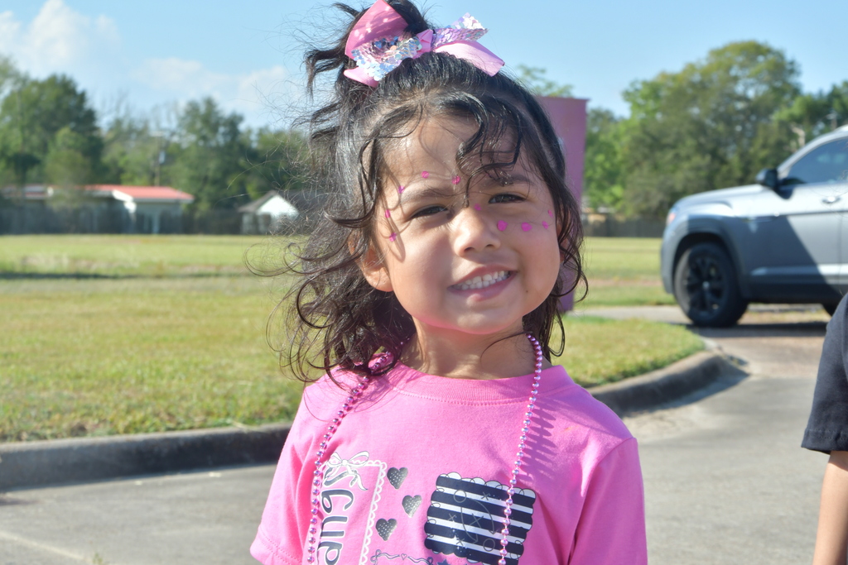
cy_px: 282
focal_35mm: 87
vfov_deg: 15.7
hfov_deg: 23.4
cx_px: 424
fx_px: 2049
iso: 320
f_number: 14
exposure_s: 1/250
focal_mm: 58
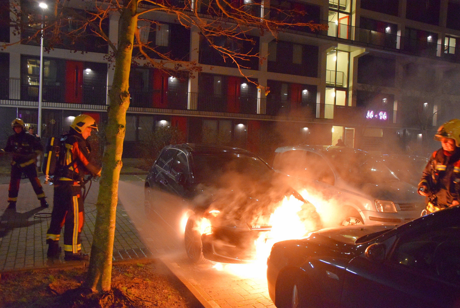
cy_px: 154
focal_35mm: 32
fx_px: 403
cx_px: 230
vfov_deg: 41.8
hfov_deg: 59.5
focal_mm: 21
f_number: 3.8
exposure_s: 1/30
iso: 6400
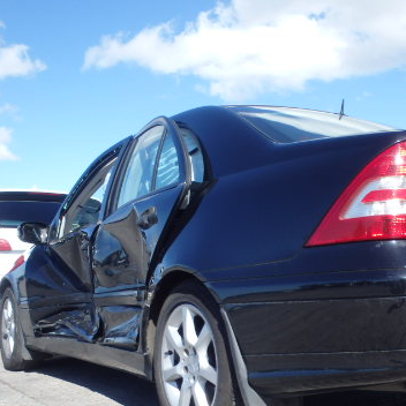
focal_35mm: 45
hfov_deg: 36.9
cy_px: 268
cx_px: 293
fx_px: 597
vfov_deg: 37.2
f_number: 3.9
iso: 125
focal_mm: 5
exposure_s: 1/500
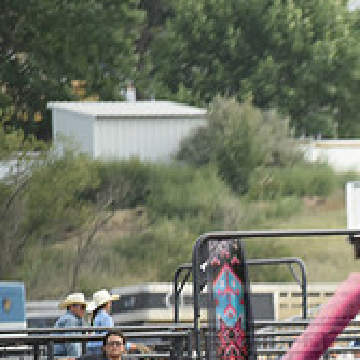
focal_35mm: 590
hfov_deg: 3.0
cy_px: 393
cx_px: 608
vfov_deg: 3.0
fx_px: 6942
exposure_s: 1/4000
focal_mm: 200
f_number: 2.8
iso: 1600
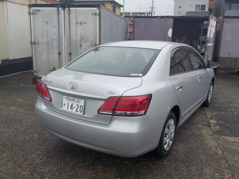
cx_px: 120
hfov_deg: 60.0
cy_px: 90
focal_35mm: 30
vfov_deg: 46.8
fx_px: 207
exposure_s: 1/640
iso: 125
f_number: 3.3
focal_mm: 4.1
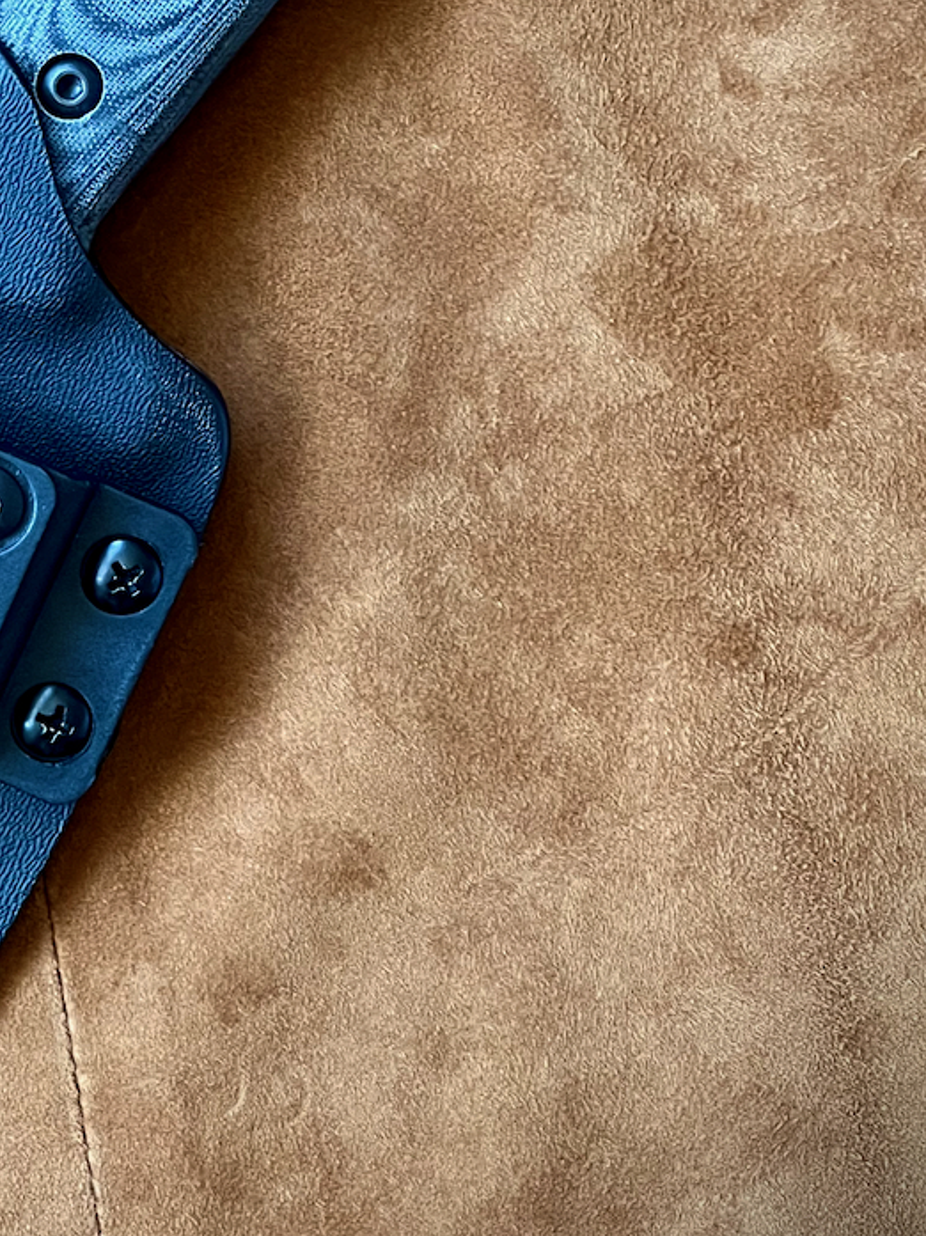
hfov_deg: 9.8
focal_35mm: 151
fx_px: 5391
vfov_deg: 13.0
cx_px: 28
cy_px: 333
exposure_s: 1/60
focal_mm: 9
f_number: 2.8
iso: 500
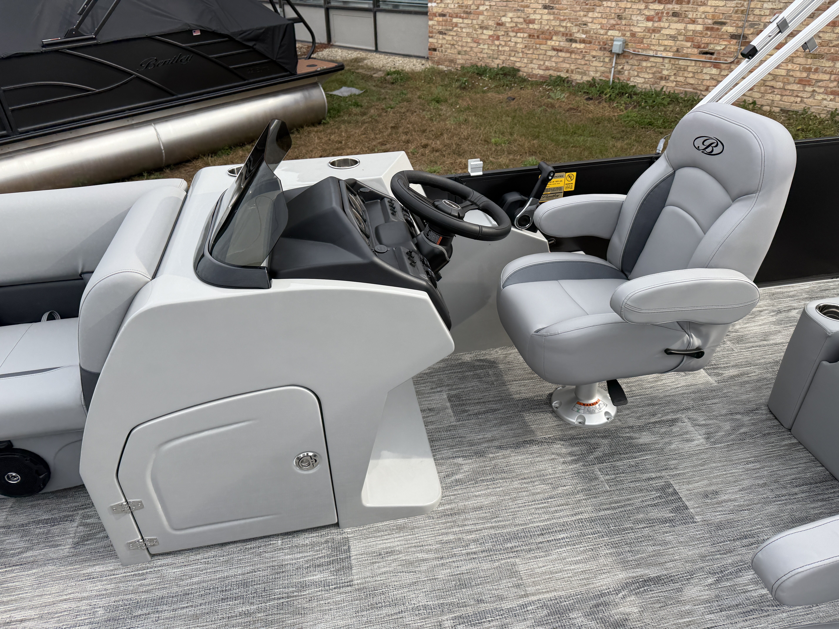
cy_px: 314
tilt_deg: -30.6
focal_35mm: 24
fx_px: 582
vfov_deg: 56.8
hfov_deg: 71.6
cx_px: 420
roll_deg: +2.2
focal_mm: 6.76
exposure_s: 1/1653
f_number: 1.78
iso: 80
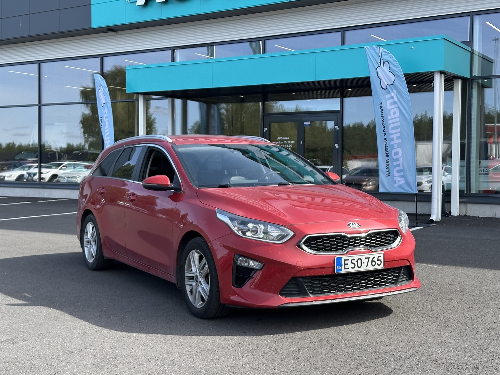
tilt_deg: -1.2
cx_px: 250
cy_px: 188
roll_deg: -0.4
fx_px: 693
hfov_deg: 39.7
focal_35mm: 48
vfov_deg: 30.3
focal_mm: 6.86
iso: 64
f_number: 1.78
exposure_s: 1/990
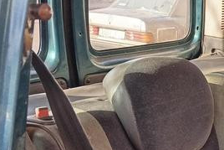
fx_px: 442
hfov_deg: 26.7
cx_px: 229
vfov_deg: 17.8
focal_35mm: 71
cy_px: 204
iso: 365
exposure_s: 1/100
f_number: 1.8
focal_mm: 4.22
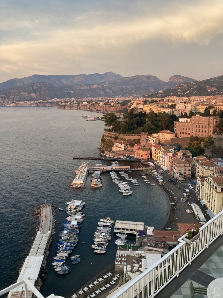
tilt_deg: -10.5
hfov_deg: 49.7
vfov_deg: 63.4
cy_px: 149
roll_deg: -0.2
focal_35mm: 28
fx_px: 241
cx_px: 112
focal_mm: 3.99
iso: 25
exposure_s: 1/121
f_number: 1.8
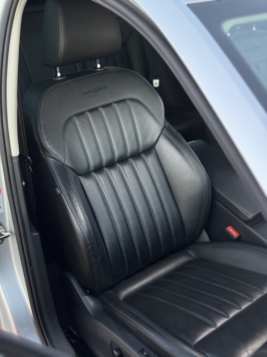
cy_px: 178
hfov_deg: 30.3
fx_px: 494
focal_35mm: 48
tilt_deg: -28.6
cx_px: 134
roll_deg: -2.3
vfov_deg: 39.7
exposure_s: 1/30
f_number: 1.78
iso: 800
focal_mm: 6.76
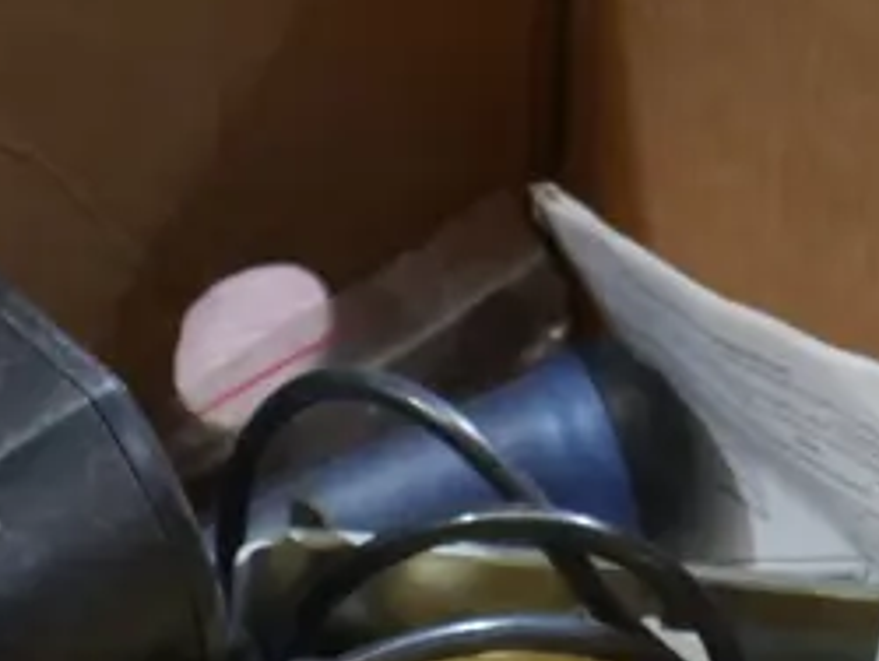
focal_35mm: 123
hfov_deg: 16.0
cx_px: 450
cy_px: 1173
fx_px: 3126
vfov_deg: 11.3
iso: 640
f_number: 3.6
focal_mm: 15
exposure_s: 1/60
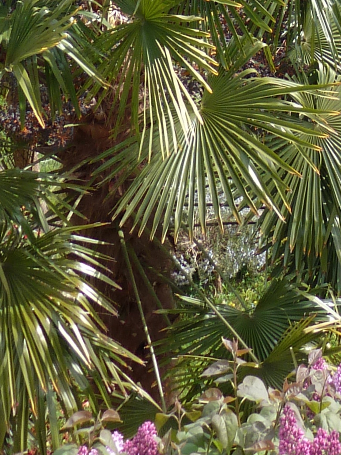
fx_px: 1274
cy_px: -410
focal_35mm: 97
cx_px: 436
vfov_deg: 16.3
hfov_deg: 14.6
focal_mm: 4.1
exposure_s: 1/160
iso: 80
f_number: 4
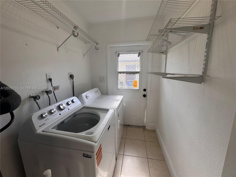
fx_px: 95
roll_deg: +0.0
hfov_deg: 102.1
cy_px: 88
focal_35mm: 14
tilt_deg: -10.7
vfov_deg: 85.7
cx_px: 118
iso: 50
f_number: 2.2
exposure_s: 1/120
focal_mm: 2.22
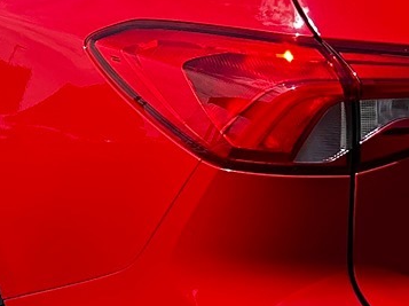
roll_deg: +4.4
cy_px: 19
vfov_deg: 10.0
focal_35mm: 147
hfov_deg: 13.4
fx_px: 1735
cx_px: 163
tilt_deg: -7.6
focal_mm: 5.7
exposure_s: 1/2695
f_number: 1.5
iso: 50
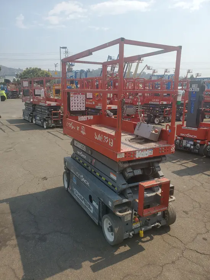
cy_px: 140
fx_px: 210
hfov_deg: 53.1
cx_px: 105
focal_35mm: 26
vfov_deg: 67.3
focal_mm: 4.3
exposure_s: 1/1490
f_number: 2.4
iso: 50
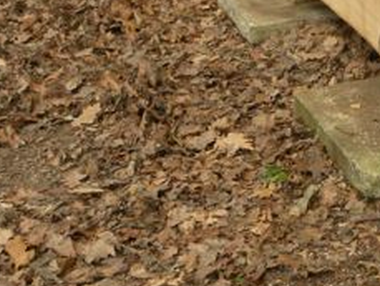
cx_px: 430
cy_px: 42
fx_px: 890
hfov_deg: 22.6
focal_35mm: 81
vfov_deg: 18.0
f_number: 3.5
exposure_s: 1/114
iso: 64
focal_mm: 5.2
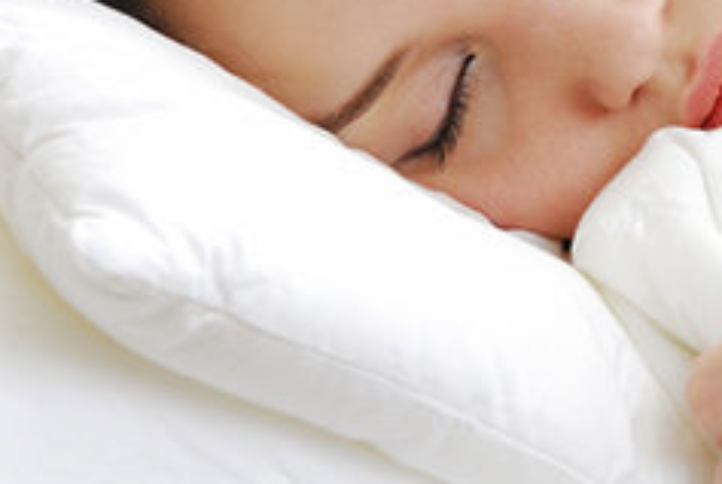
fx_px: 4039
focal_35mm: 201
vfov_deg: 6.8
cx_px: 906
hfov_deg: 10.0
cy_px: -5
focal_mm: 48
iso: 100
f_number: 5.6
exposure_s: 1/250
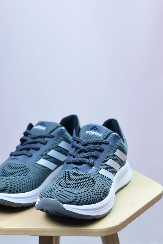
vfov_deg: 30.1
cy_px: 135
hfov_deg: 20.3
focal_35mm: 67
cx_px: 62
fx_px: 455
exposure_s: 1/125
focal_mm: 35
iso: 250
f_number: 3.2
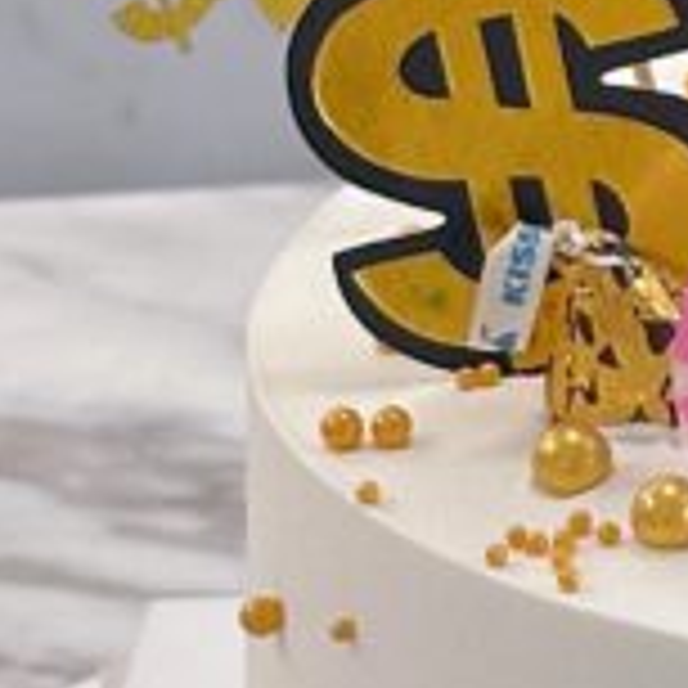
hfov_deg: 6.1
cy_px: 144
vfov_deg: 6.2
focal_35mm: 284
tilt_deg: -18.9
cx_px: 1205
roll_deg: -1.3
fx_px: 6386
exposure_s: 1/50
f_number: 1.78
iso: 160
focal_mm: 6.86
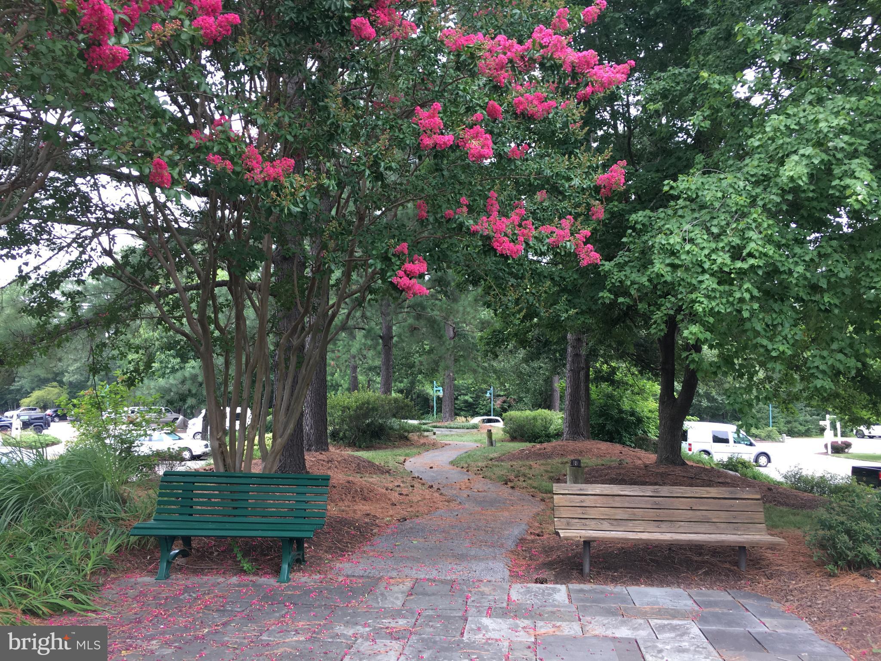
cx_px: 440
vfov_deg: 48.2
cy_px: 330
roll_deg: -1.1
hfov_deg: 61.7
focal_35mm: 29
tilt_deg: +5.1
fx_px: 738
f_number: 2.2
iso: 32
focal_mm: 4.15
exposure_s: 1/120
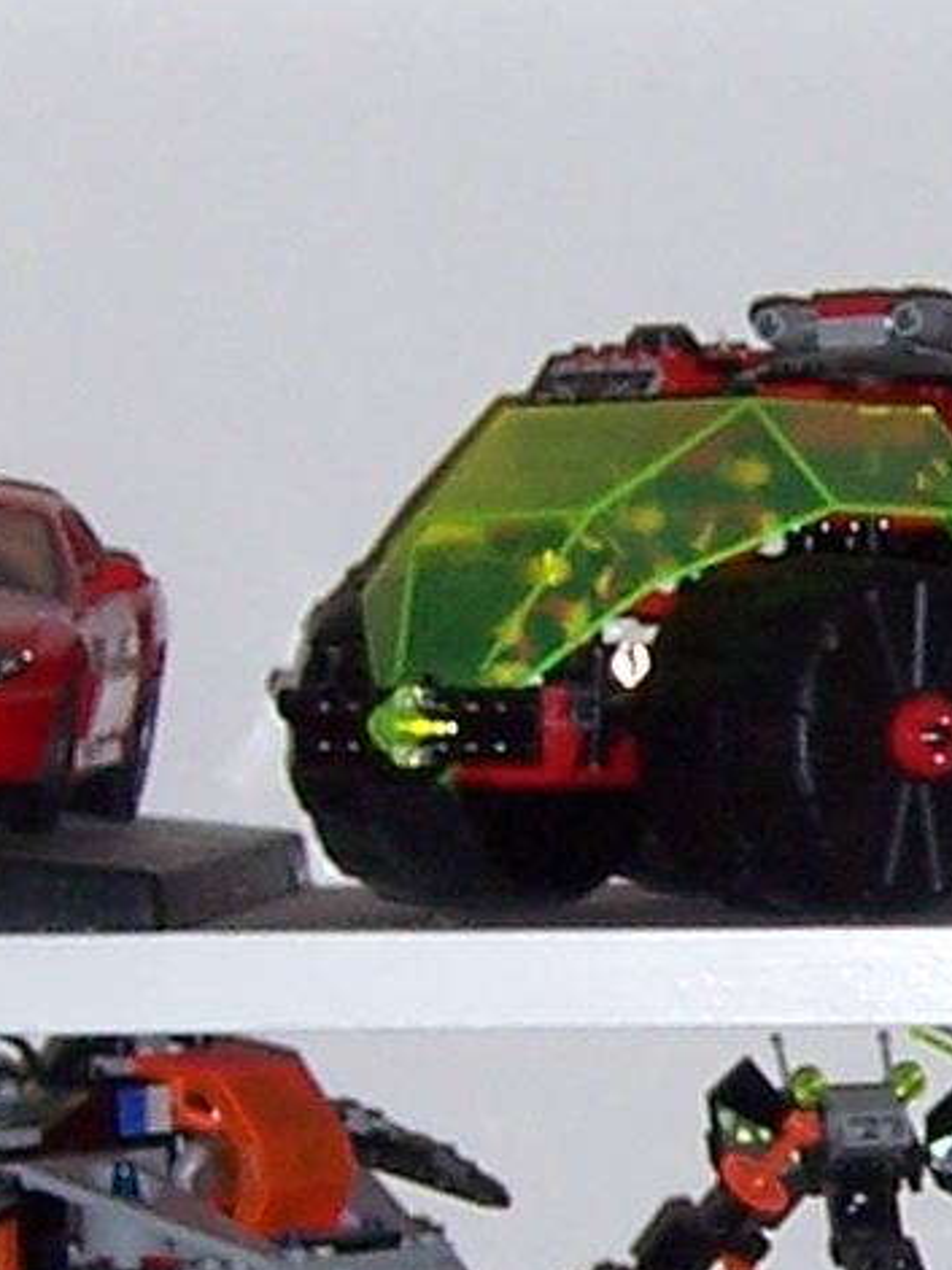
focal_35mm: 246
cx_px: 1683
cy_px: 1003
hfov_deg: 5.9
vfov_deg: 8.0
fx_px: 9025
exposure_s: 1/60
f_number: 3.2
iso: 80
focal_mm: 7.7
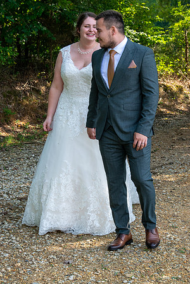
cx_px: 95
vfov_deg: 24.6
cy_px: 142
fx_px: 653
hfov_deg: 16.6
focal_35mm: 82
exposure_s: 1/250
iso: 400
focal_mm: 55
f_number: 8
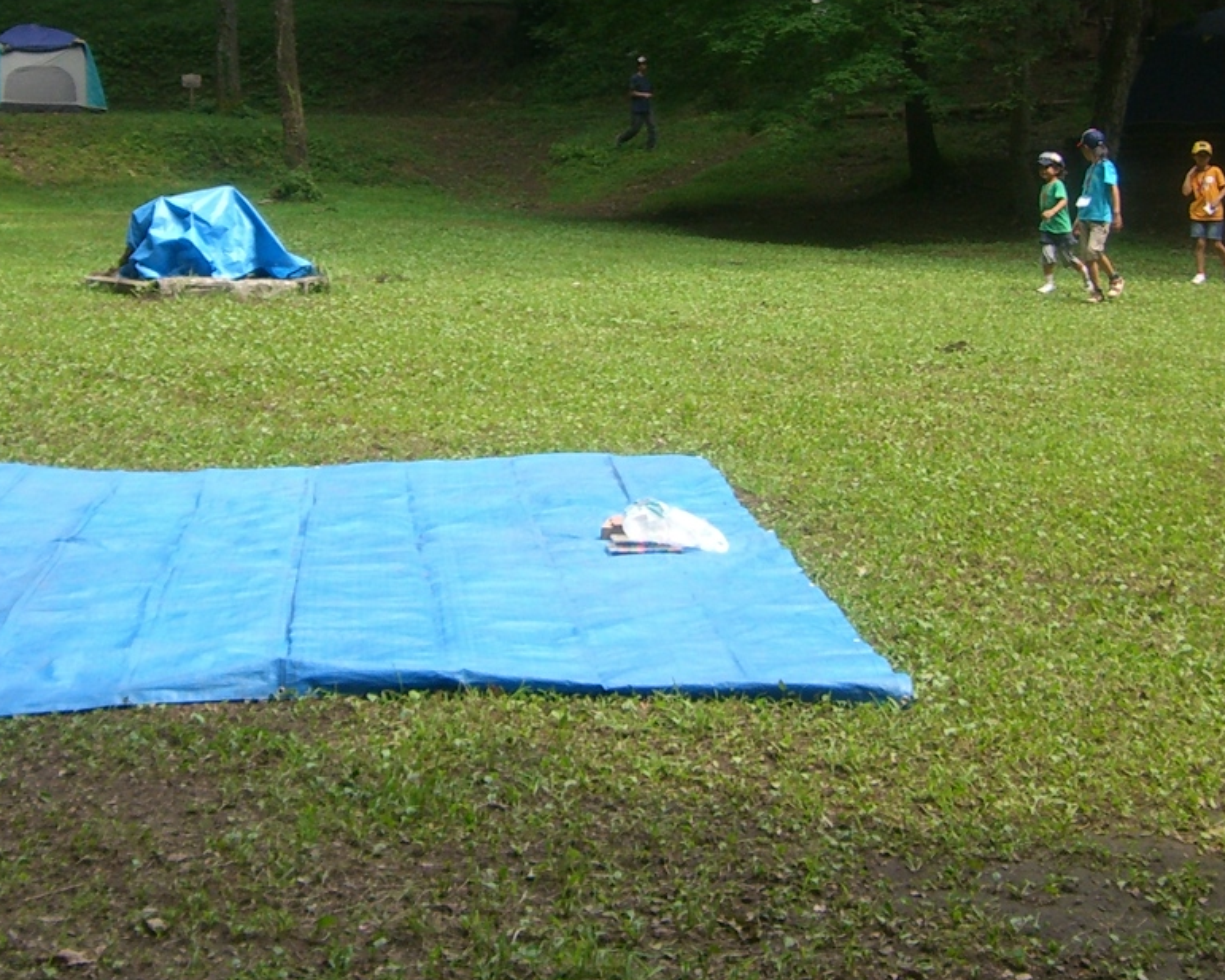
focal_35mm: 77
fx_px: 2792
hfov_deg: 24.7
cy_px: 224
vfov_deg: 19.7
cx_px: 561
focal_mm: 6.2
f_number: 2.7
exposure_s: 1/250
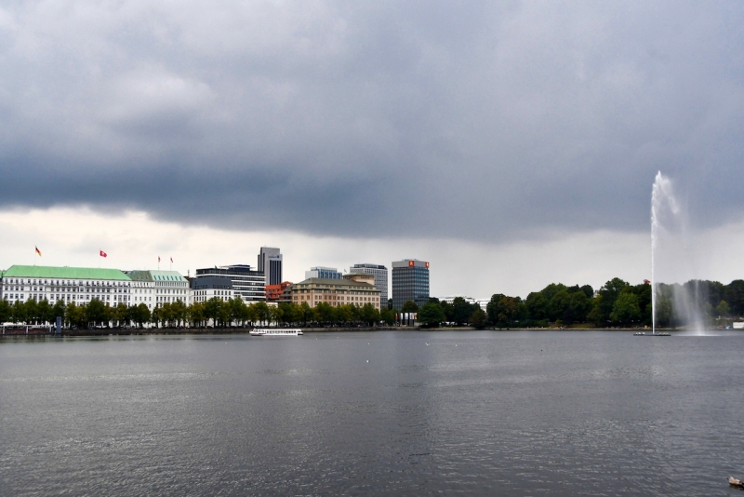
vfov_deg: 36.9
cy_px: 248
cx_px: 372
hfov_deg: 53.1
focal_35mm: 36
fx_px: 744
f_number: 9
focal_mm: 24
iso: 500
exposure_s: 1/320
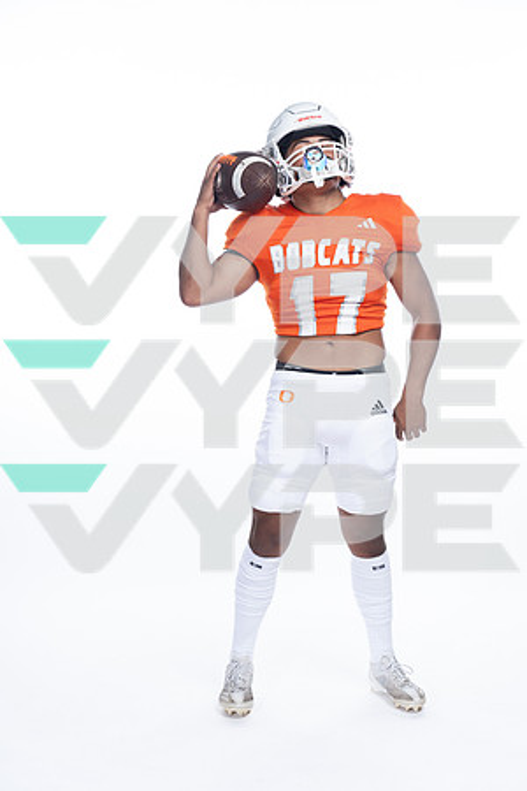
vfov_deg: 31.9
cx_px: 264
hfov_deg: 21.6
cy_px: 396
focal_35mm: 63
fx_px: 1383
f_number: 5.6
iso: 400
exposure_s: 1/250
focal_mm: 63
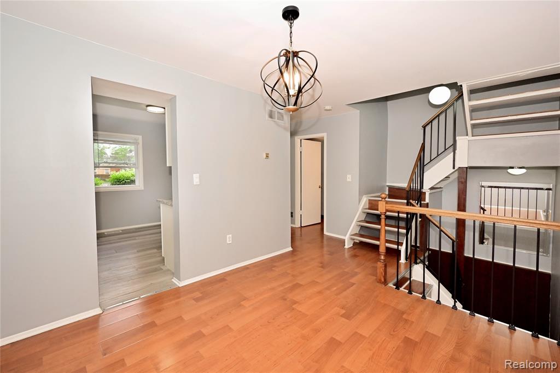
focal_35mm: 14
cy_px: 186
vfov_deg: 81.2
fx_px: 218
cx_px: 280
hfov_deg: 104.3
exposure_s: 1/60
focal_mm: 14
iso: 1250
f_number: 11
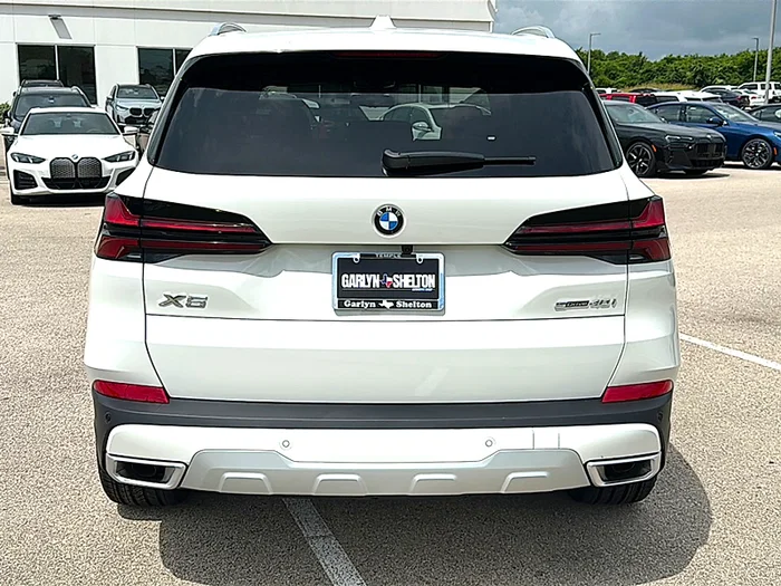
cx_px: 390
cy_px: 293
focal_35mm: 37
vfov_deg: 38.7
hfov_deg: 50.1
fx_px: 835
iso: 80
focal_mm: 6.86
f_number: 1.78
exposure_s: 1/10989
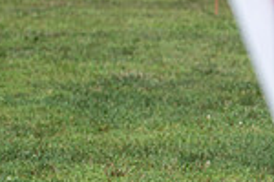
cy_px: 17
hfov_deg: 3.6
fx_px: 4414
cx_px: 5
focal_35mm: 580
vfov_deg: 2.4
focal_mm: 150
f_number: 6.3
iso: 200
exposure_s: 1/1250
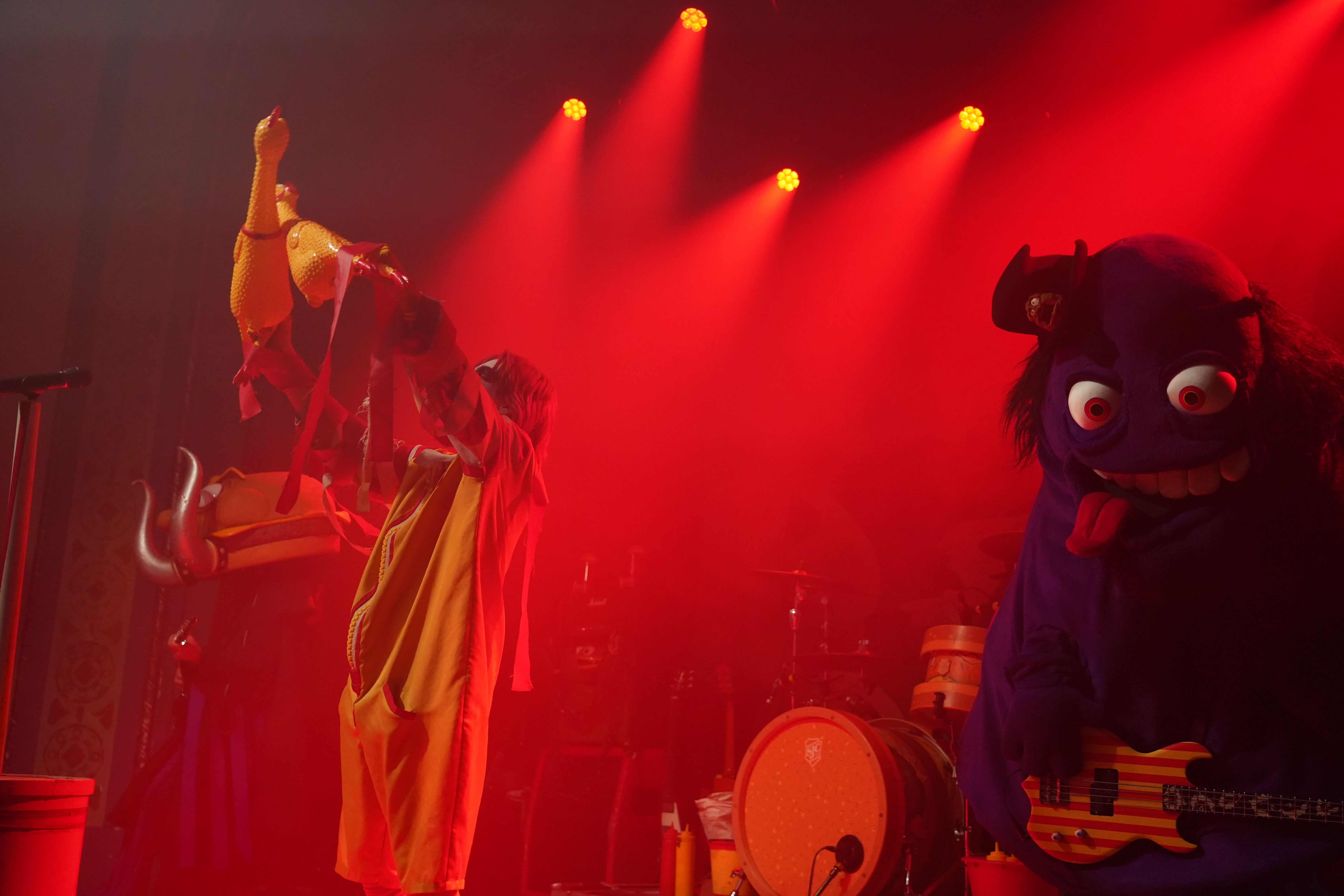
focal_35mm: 39
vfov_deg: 34.2
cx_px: 672
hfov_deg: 49.6
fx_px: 1456
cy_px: 448
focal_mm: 39
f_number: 4
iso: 4000
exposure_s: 1/160
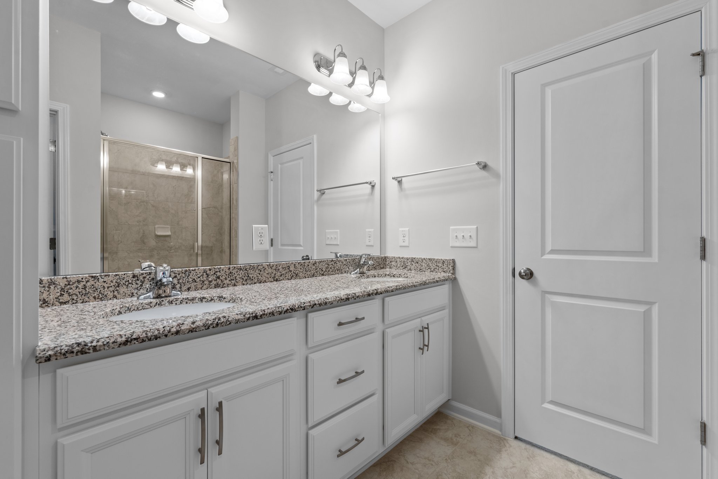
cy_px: 240
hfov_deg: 100.4
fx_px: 299
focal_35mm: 15
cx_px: 359
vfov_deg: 77.3
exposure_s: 1/13
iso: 400
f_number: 7.1
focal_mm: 15
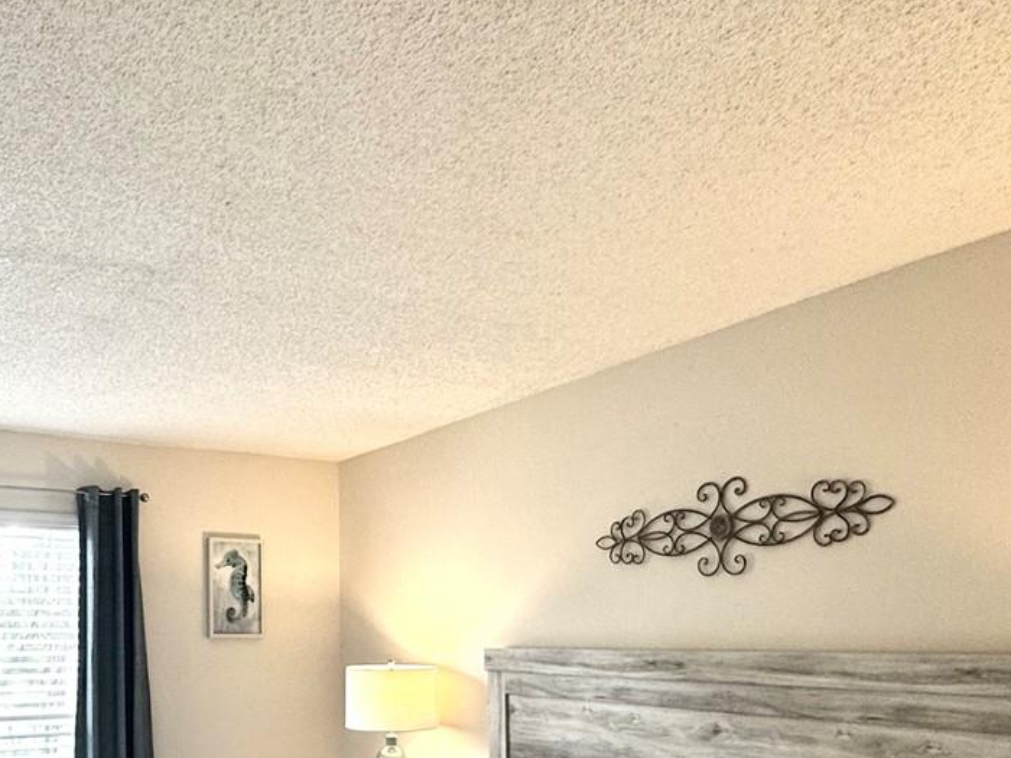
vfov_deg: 41.8
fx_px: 935
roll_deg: +0.2
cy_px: 630
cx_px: 293
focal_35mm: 32
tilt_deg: +0.8
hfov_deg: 54.9
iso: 125
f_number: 2.2
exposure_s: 1/120
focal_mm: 2.22
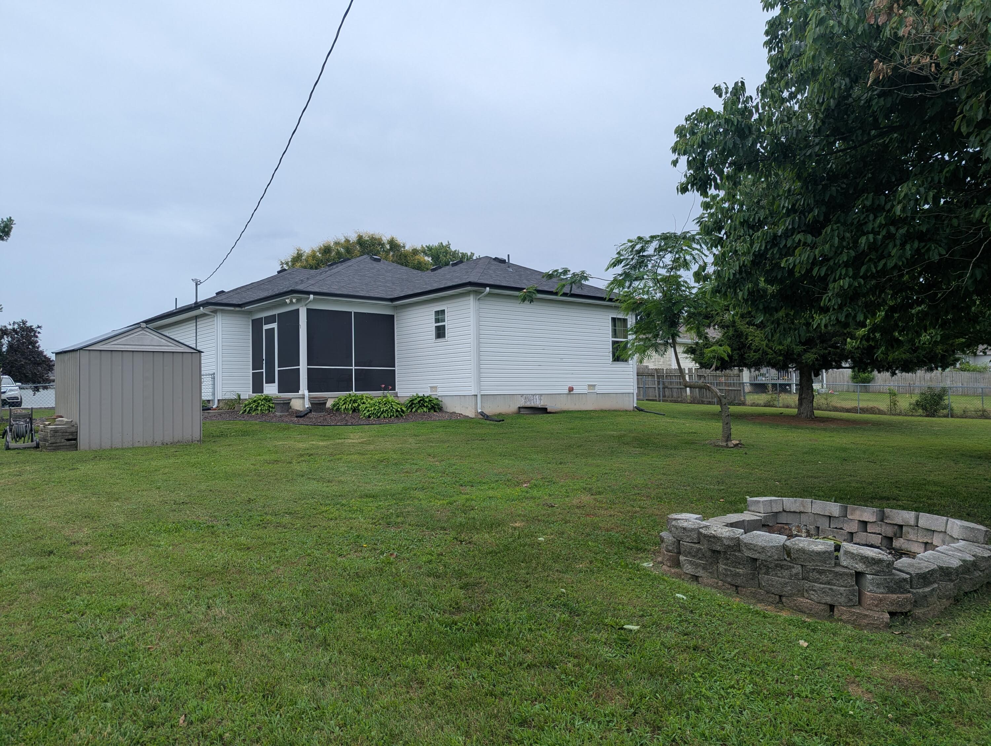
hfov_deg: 71.5
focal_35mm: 24
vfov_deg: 56.9
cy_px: 373
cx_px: 496
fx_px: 688
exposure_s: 1/898
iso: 47
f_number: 1.85
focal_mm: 6.81
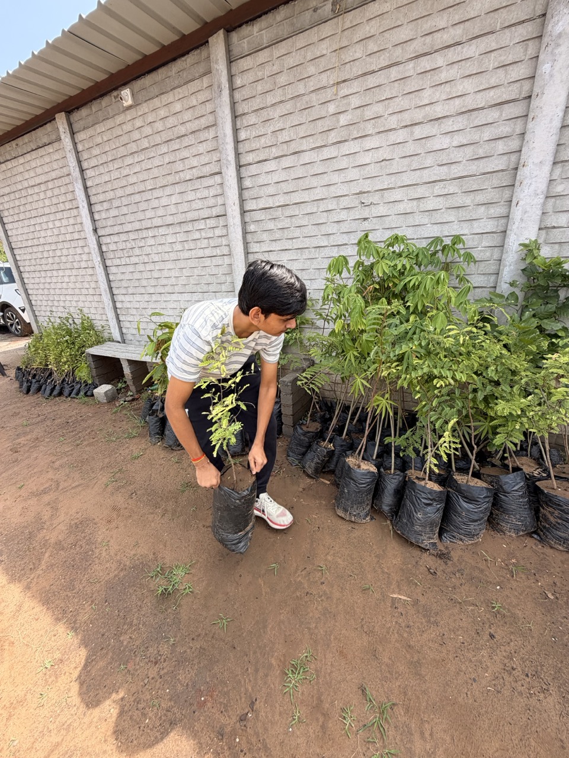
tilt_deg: -20.1
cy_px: 379
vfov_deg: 102.1
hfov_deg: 85.7
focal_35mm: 14
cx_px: 284
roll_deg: +3.3
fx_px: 307
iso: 50
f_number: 2.2
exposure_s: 1/502
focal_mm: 2.22
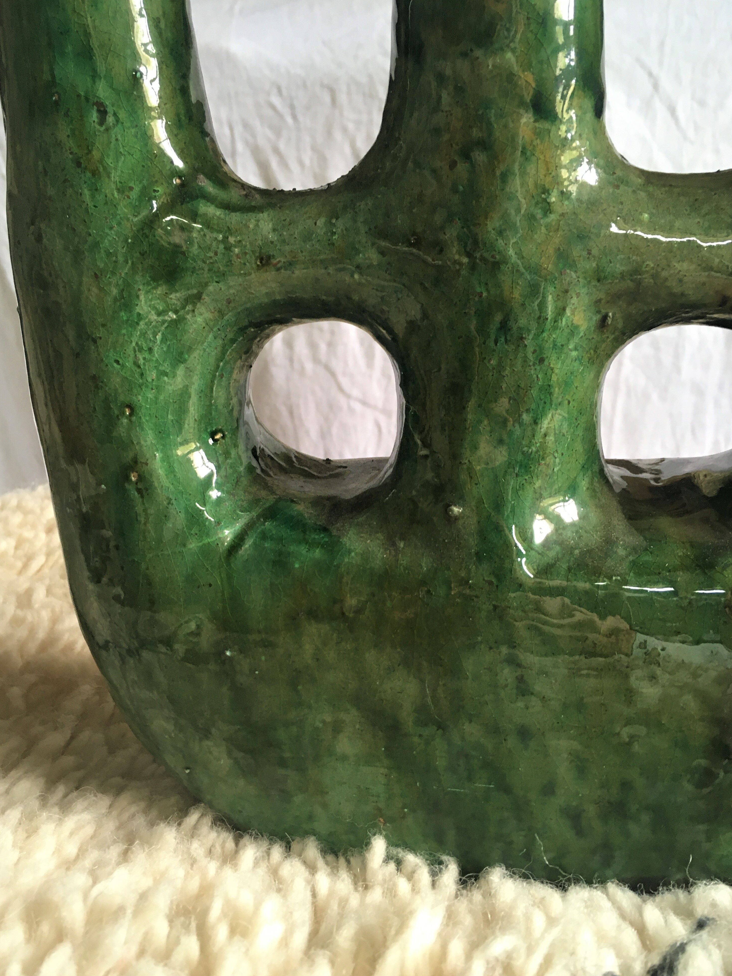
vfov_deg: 60.0
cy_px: 502
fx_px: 846
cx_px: 361
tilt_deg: -20.5
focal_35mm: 30
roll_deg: +4.4
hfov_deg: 46.8
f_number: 2.2
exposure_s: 1/33
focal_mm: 4.15
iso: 100
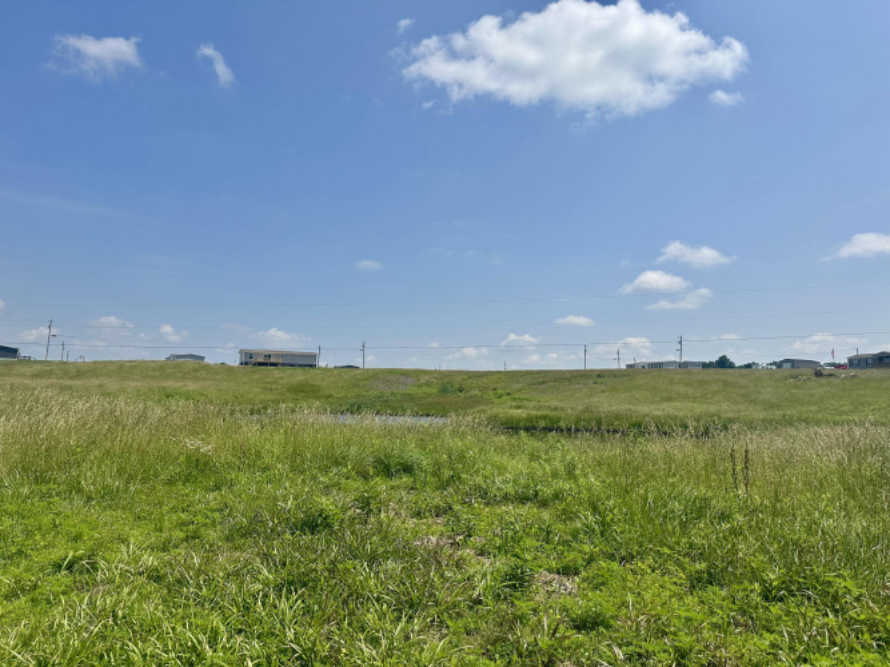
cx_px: 445
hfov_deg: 71.6
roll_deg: -1.1
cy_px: 334
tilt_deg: +6.7
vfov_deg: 56.8
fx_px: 617
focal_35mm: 24
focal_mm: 6.86
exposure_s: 1/8197
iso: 80
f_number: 1.78
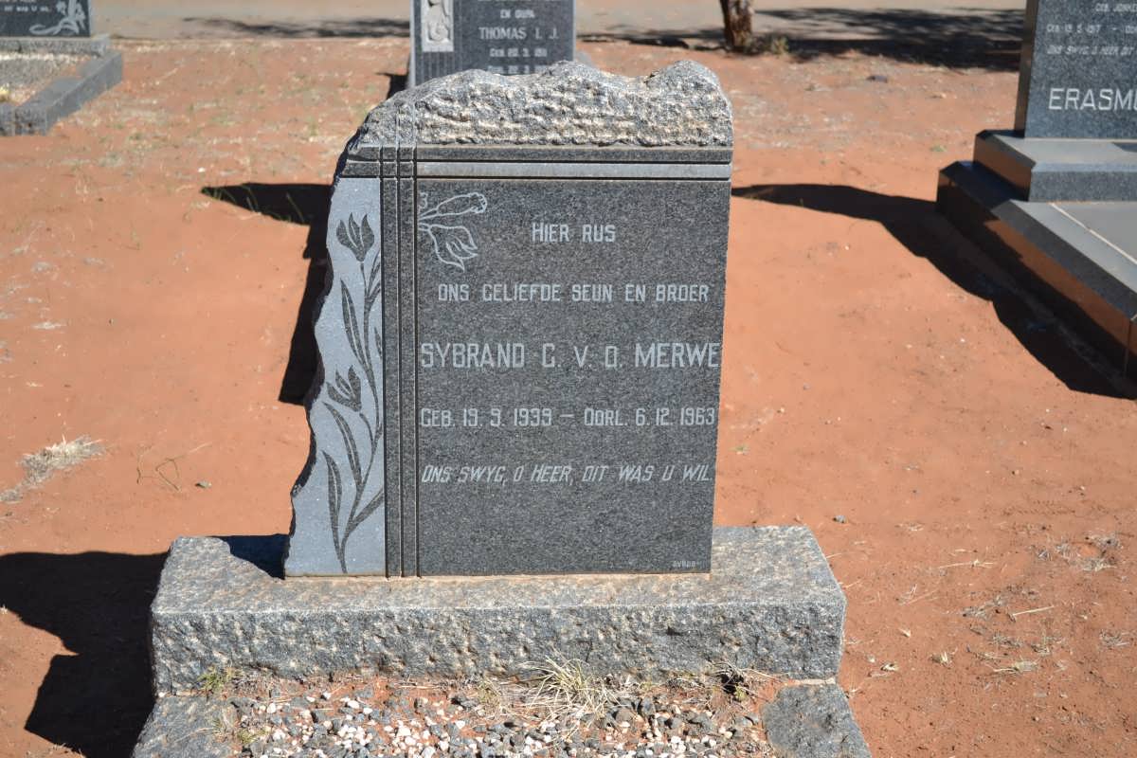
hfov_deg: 37.9
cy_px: 379
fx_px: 1658
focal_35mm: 52
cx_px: 568
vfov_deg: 25.8
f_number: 5.6
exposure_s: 1/125
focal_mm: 35
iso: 110
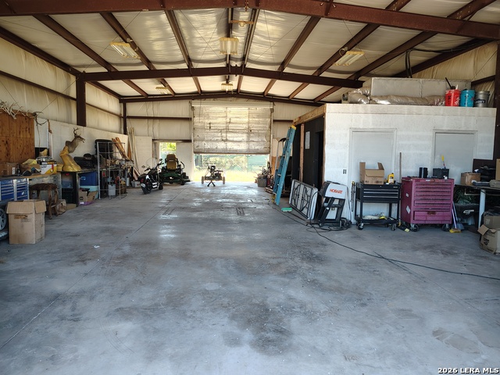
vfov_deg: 56.8
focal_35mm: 24
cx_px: 250
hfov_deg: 71.6
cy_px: 188
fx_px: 347
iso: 150
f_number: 1.8
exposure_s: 1/119
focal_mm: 5.56
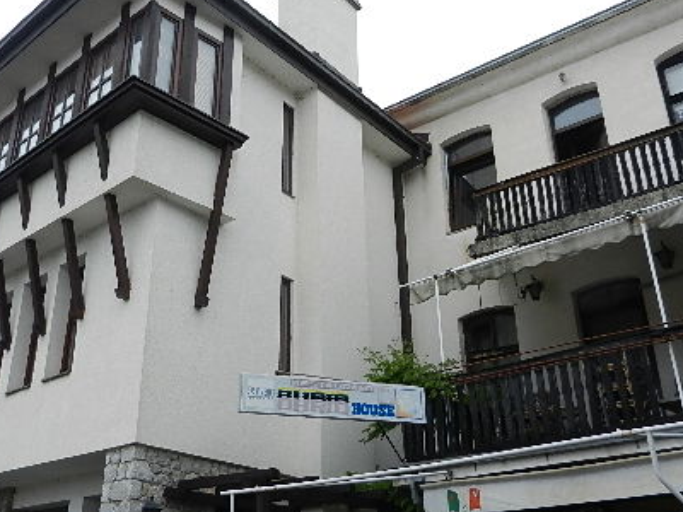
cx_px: 306
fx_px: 789
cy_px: 210
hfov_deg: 46.7
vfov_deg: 35.9
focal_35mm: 40
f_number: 3.5
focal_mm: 4.5
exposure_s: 1/640
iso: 160
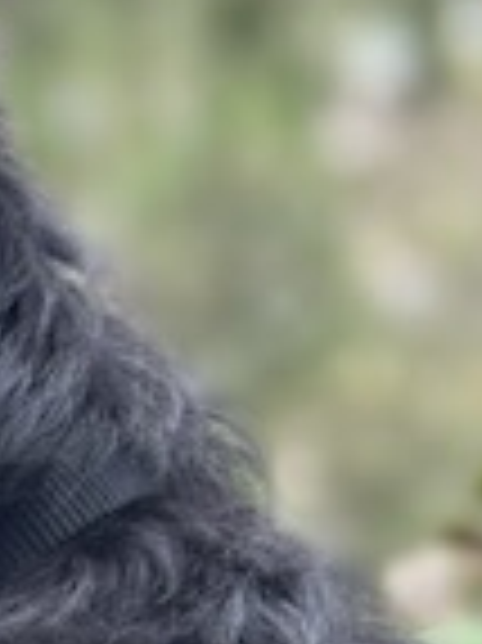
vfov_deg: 9.0
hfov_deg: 6.8
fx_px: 3998
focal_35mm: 215
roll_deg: -0.1
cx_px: -347
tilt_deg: -7.8
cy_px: 946
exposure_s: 1/60
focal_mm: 6.76
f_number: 1.78
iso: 160
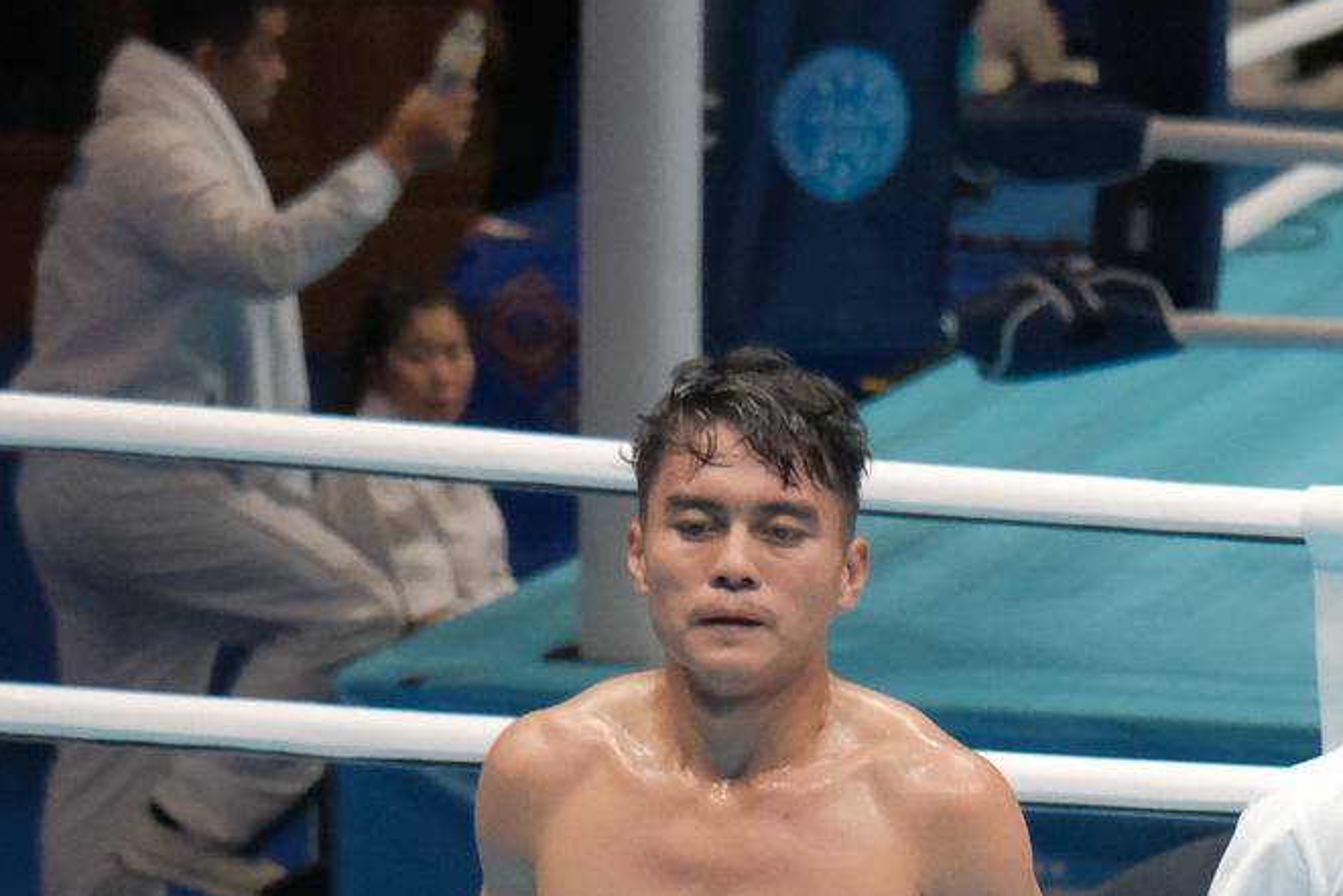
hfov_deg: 5.6
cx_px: 1670
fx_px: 13544
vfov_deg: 3.8
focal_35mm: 363
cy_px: 1137
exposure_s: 1/1000
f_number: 4
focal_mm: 80
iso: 4000
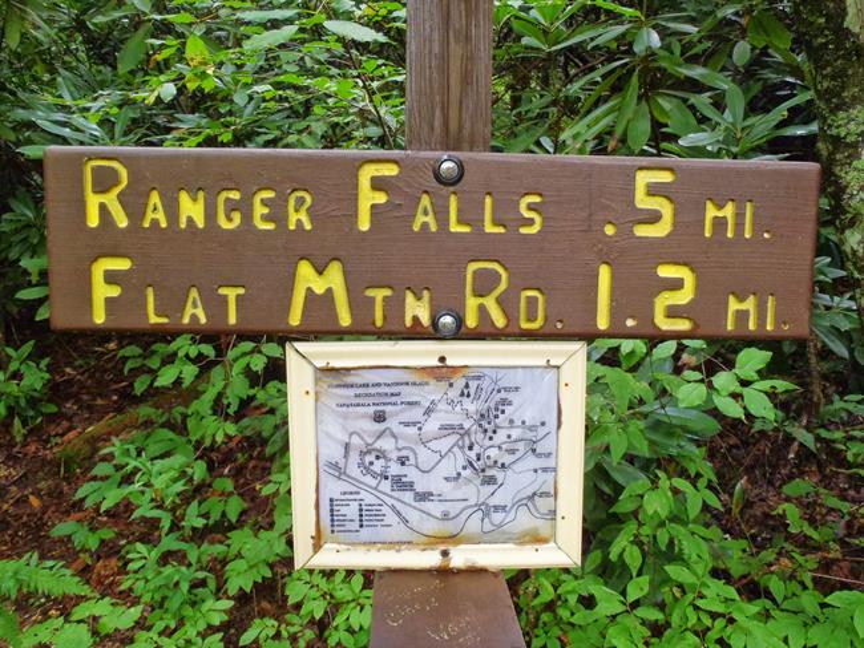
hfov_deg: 63.4
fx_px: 699
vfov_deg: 49.8
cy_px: 324
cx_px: 432
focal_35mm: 28
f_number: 3.9
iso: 200
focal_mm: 5
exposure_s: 1/10
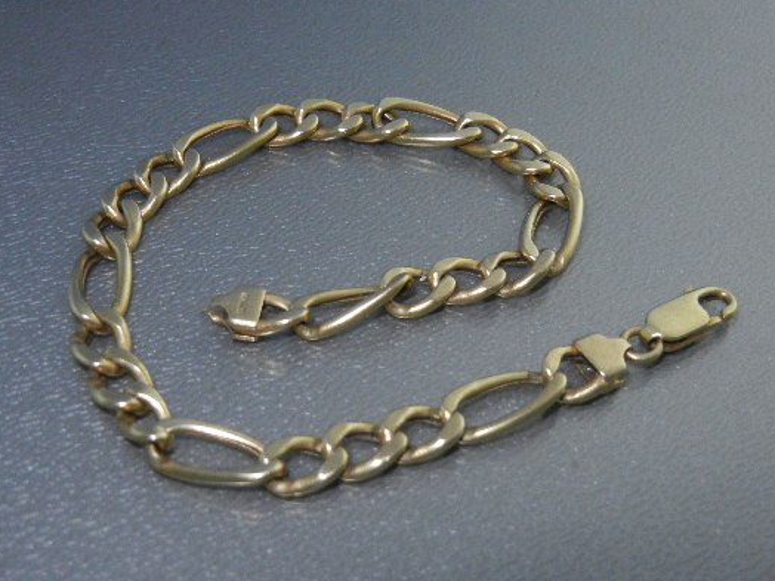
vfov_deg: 26.5
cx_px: 393
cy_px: 321
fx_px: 1231
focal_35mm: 55
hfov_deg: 34.9
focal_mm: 8.1
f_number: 7.6
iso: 800
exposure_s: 1/30
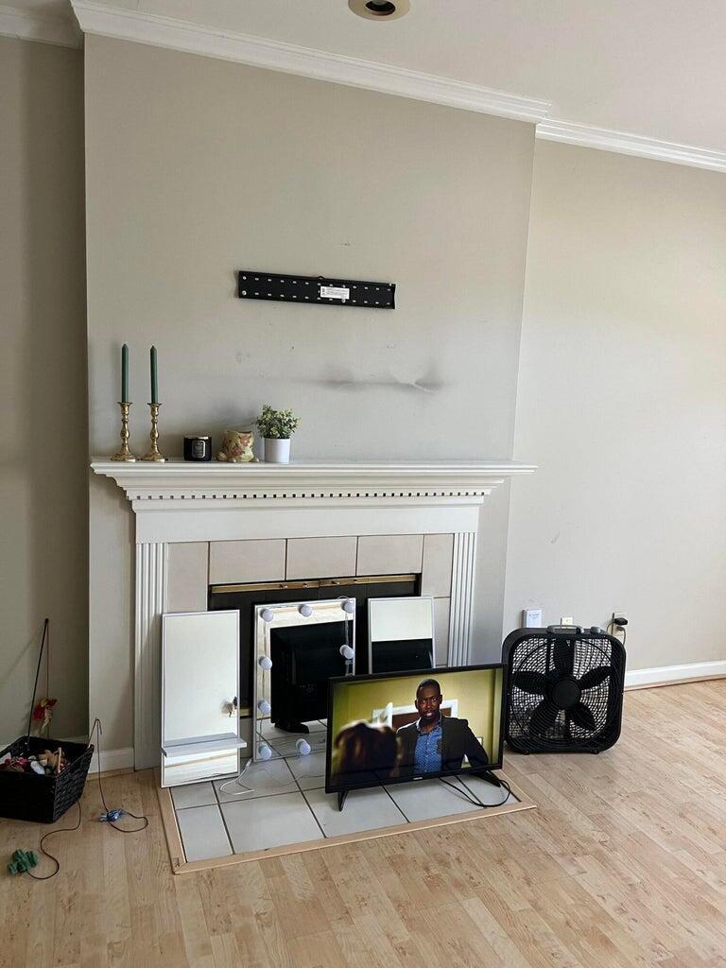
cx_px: 363
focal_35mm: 26
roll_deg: -2.4
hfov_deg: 53.1
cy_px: 484
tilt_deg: -6.6
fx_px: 727
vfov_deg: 67.3
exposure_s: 1/60
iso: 160
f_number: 1.5
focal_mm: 5.7
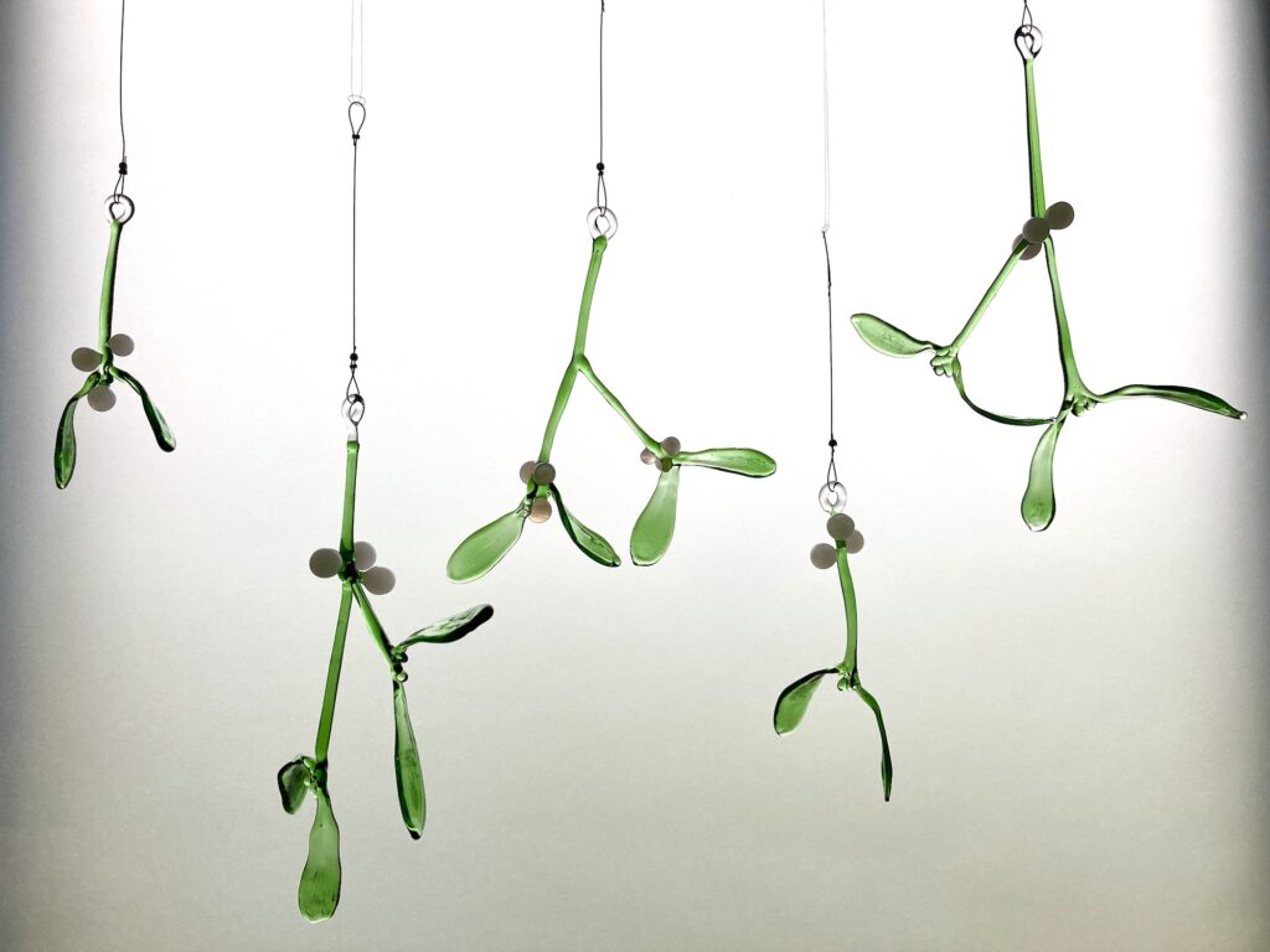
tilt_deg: +3.8
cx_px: 635
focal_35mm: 28
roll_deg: -0.8
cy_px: 476
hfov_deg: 63.4
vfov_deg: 49.7
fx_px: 1027
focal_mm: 3.99
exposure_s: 1/121
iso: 40
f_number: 1.8
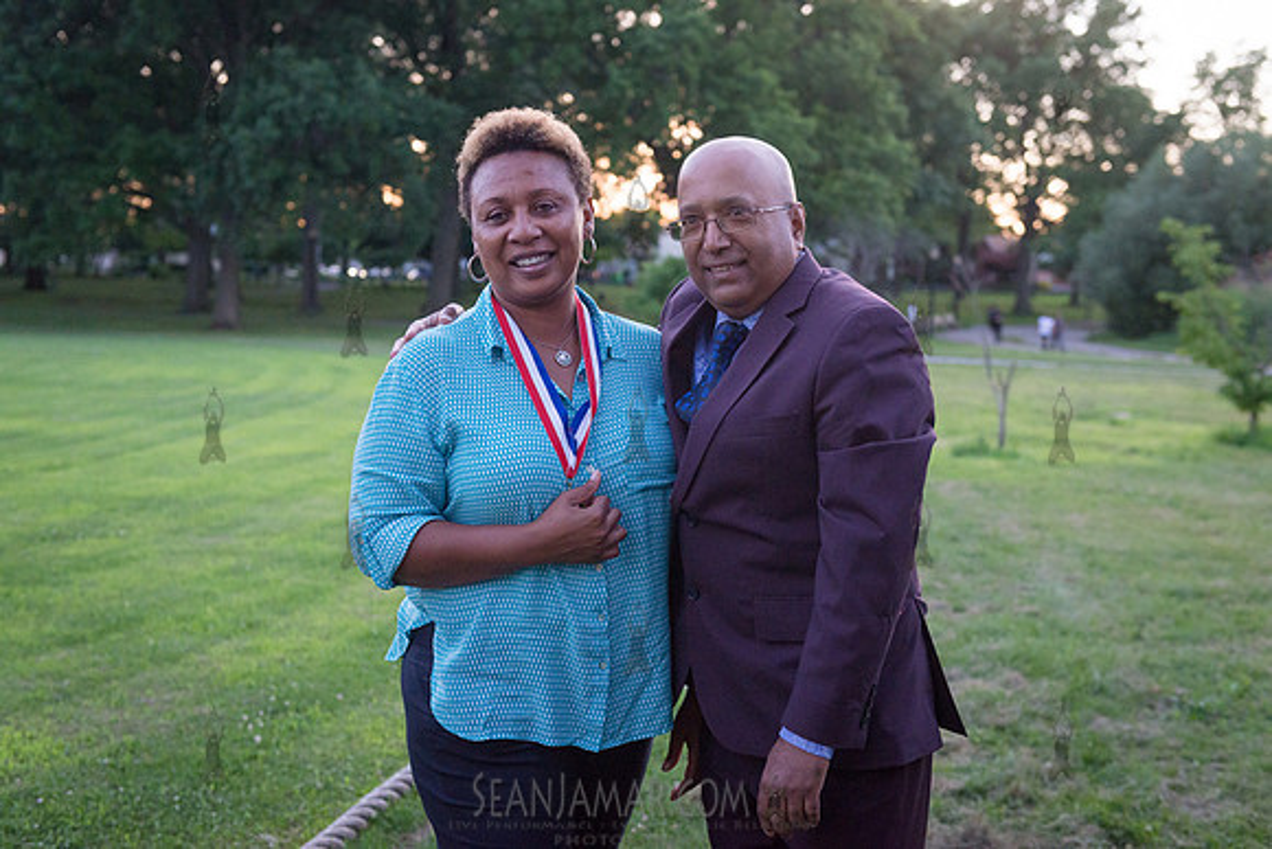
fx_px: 1696
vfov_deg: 28.1
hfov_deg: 41.1
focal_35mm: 48
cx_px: 636
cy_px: 424
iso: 1600
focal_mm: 48
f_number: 4
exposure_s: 1/500
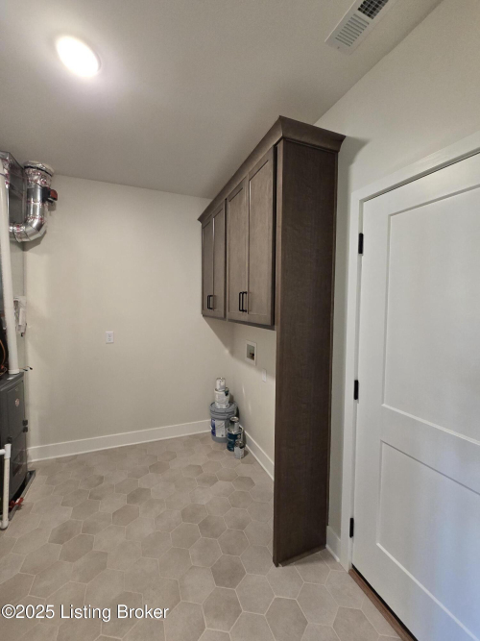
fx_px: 240
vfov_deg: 106.2
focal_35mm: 13
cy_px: 320
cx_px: 240
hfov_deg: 89.9
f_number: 2.2
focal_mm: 2.2
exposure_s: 1/60
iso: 400
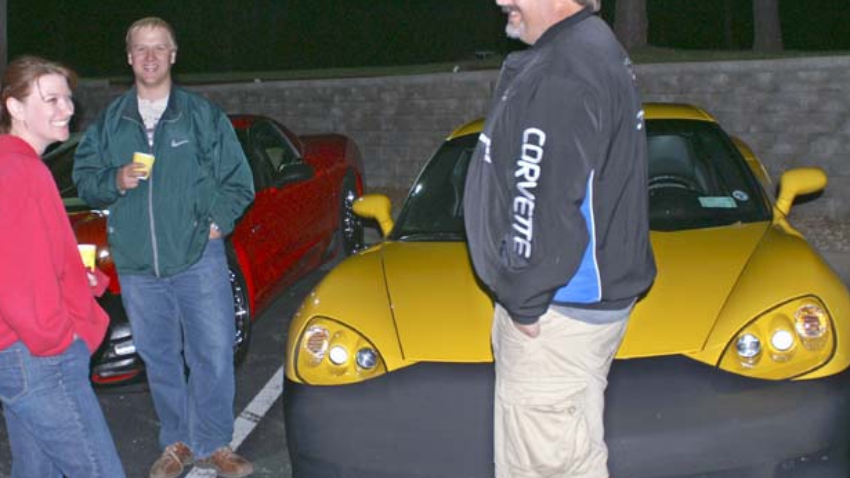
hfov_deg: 41.9
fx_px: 1104
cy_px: 145
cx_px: 343
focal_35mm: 49
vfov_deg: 24.3
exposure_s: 1/60
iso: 400
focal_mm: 24
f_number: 4
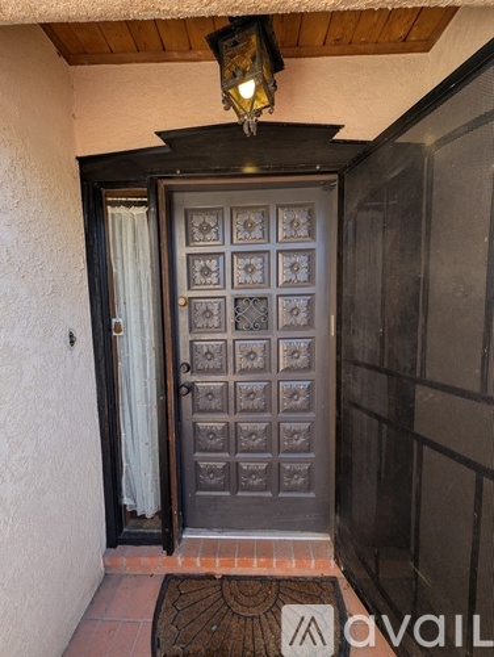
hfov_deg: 94.6
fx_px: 228
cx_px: 247
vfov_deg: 110.5
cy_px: 328
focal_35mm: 12
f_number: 1.95
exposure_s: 1/152
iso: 37
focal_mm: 2.23
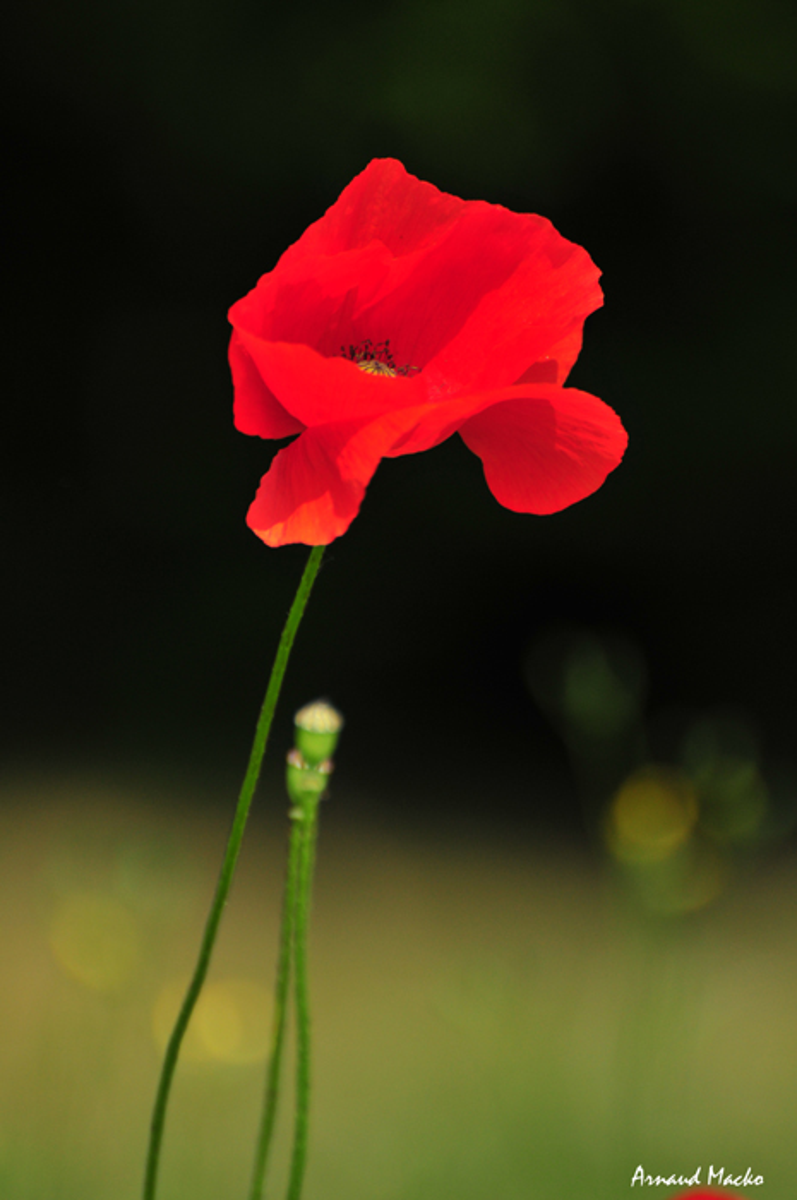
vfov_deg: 4.6
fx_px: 14980
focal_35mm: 450
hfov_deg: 3.0
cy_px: 600
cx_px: 398
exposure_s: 1/1600
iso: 400
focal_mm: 300
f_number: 5.6
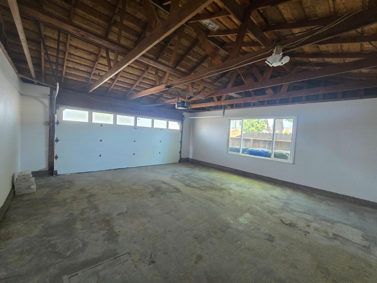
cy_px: 142
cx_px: 188
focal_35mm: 13
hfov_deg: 106.2
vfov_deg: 89.9
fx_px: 142
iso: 400
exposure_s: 1/60
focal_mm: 2.2
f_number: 2.2
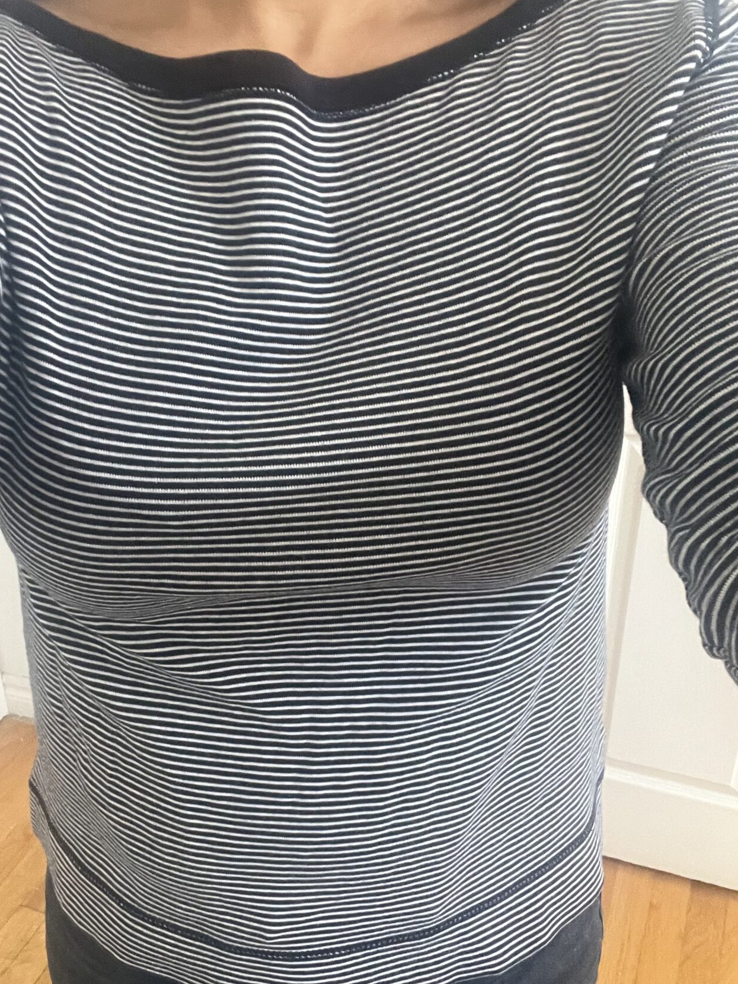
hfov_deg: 38.6
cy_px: 562
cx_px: 330
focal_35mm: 37
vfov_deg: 50.0
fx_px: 1052
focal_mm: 2.71
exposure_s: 1/40
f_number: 2.2
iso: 400
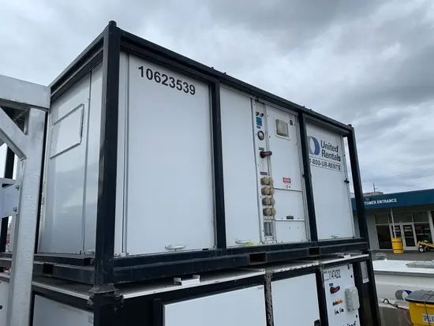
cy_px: 163
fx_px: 326
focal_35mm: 26
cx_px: 217
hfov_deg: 67.3
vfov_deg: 53.1
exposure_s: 1/2208
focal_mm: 4.25
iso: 25
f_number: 1.8
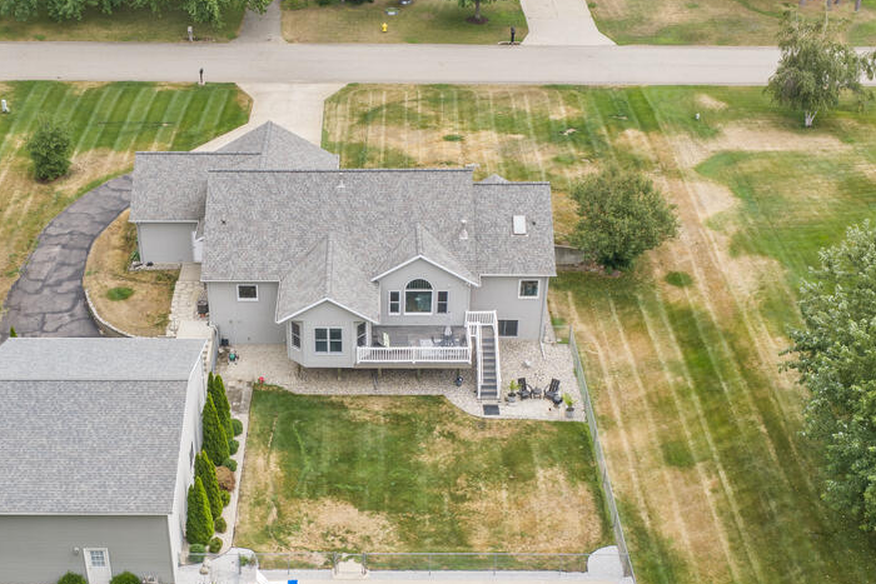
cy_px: 361
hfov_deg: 40.9
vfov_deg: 28.0
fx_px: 1168
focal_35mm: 48
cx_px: 338
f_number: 5.6
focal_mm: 14.45
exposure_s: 1/120
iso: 100
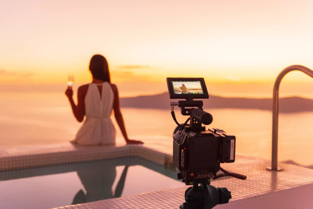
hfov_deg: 48.4
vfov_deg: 33.4
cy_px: 104
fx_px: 348
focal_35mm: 40
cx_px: 156
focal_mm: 40
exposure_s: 1/160
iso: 1600
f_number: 3.2
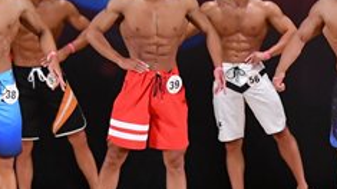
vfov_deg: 3.0
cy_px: 39
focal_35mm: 404
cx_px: 394
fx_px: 3609
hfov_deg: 5.3
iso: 3200
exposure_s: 1/400
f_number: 5.6
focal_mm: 78
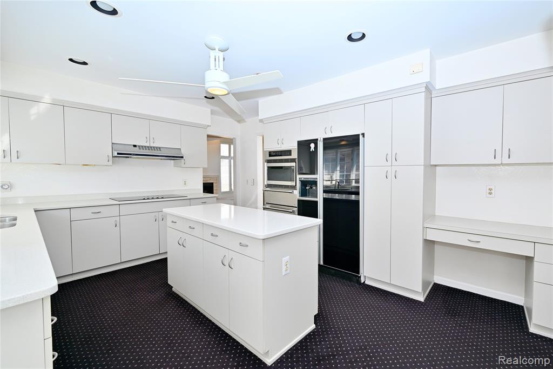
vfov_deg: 81.2
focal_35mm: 14
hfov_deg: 104.3
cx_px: 276
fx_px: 215
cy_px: 184
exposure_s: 1/60
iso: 320
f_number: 8
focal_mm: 14
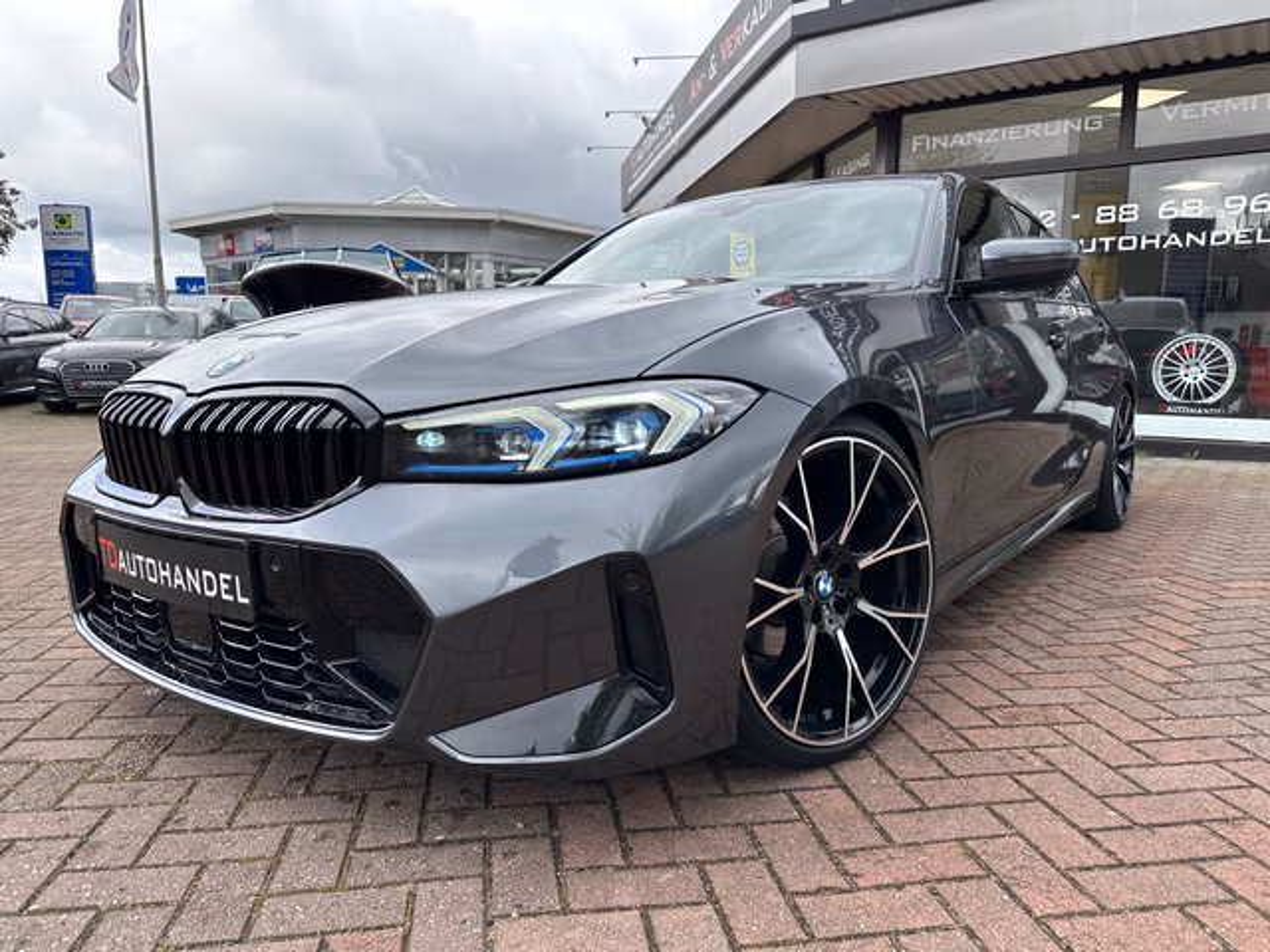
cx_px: 635
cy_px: 476
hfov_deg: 71.6
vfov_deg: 56.8
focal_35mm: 24
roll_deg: +0.2
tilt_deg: -7.3
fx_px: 881
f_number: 1.78
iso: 80
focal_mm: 6.86
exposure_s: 1/1050
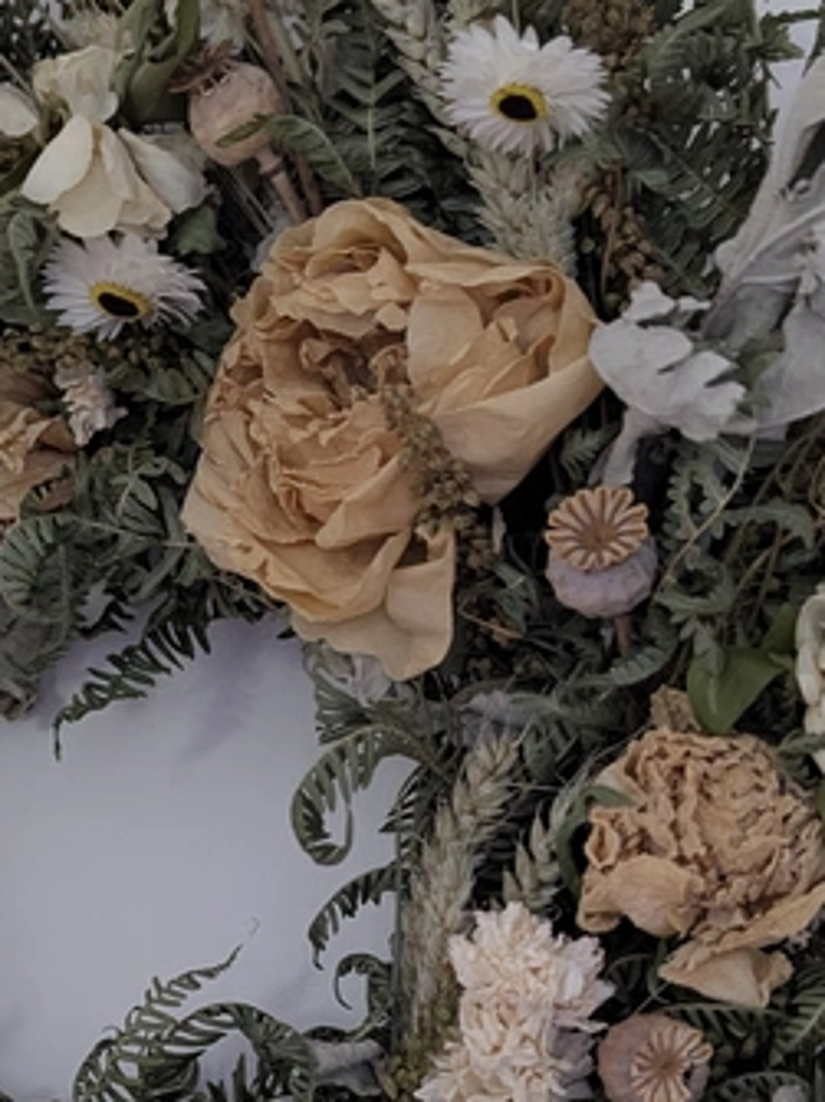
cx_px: 214
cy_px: 877
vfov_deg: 30.0
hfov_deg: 23.1
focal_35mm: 63
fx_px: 2003
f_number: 1.85
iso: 1212
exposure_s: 1/60.8
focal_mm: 6.81
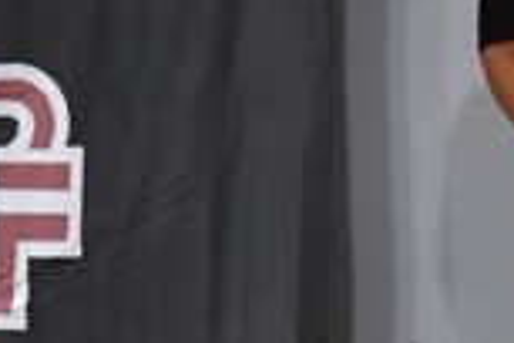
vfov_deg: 1.3
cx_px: -197
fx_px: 14605
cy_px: -7
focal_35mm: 1023
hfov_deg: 2.0
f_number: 5.6
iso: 5000
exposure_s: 1/400
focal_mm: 135
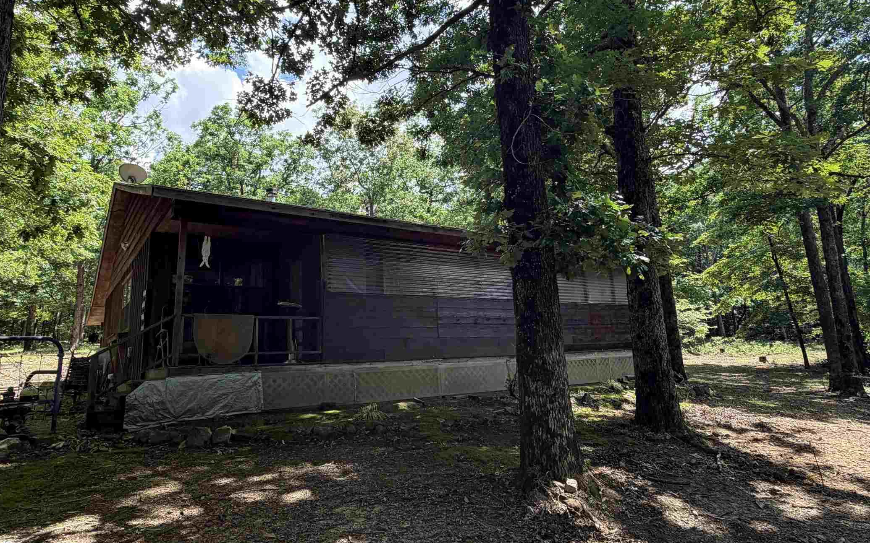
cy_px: 252
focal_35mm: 22
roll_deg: +3.1
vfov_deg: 55.0
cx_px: 433
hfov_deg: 79.7
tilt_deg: +12.4
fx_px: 522
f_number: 2.2
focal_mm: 2.22
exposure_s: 1/273
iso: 50
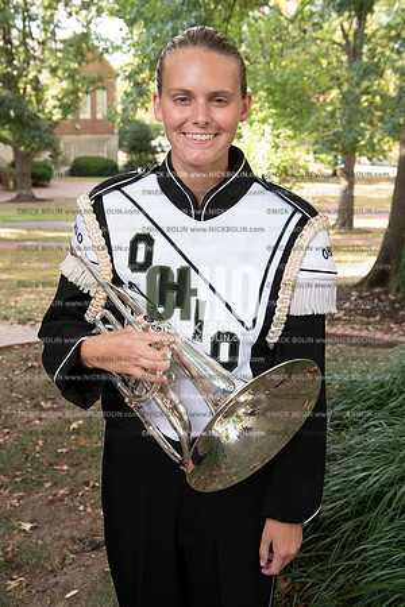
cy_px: 304
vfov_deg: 39.6
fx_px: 844
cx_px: 202
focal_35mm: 50
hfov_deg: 27.0
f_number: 8
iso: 800
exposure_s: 1/100
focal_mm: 50
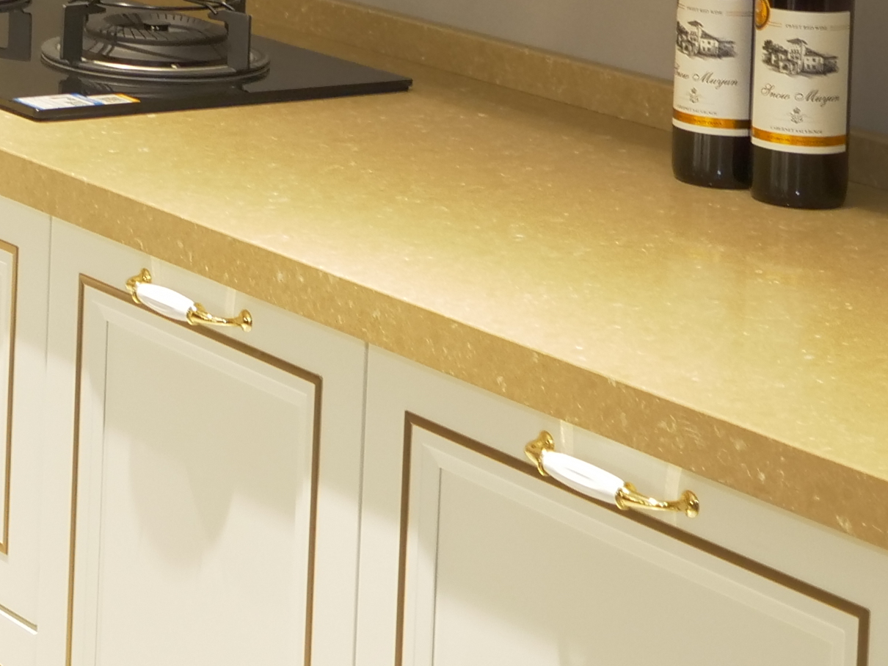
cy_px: -337
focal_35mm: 120
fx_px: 3078
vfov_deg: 11.8
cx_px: -203
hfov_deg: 15.7
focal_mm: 14
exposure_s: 1/50
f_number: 3.2
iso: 400
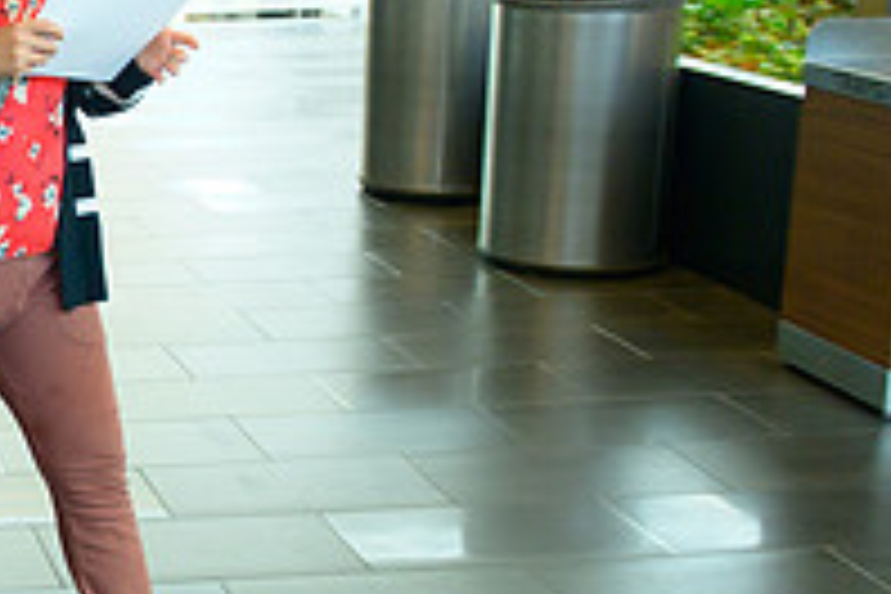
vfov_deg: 17.9
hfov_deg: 23.8
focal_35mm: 76
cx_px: -238
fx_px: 1881
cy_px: 236
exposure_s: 1/200
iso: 1000
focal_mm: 26
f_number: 3.5
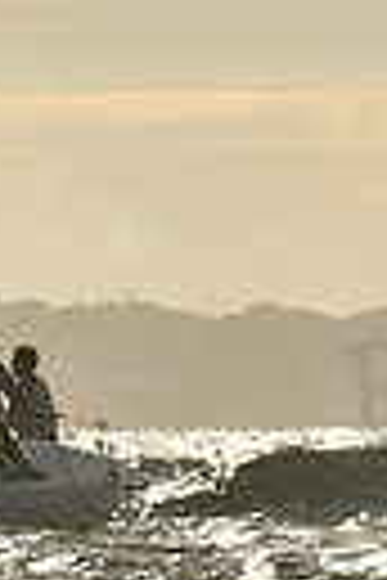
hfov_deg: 0.8
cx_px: 115
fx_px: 28894
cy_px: 148
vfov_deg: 1.2
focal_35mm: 1792
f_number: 9
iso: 320
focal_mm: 400
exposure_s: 1/2500
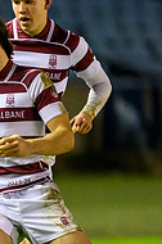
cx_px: -306
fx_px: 12241
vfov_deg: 1.1
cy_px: 277
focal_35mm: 1807
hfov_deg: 0.8
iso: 6400
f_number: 3.2
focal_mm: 400
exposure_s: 1/800
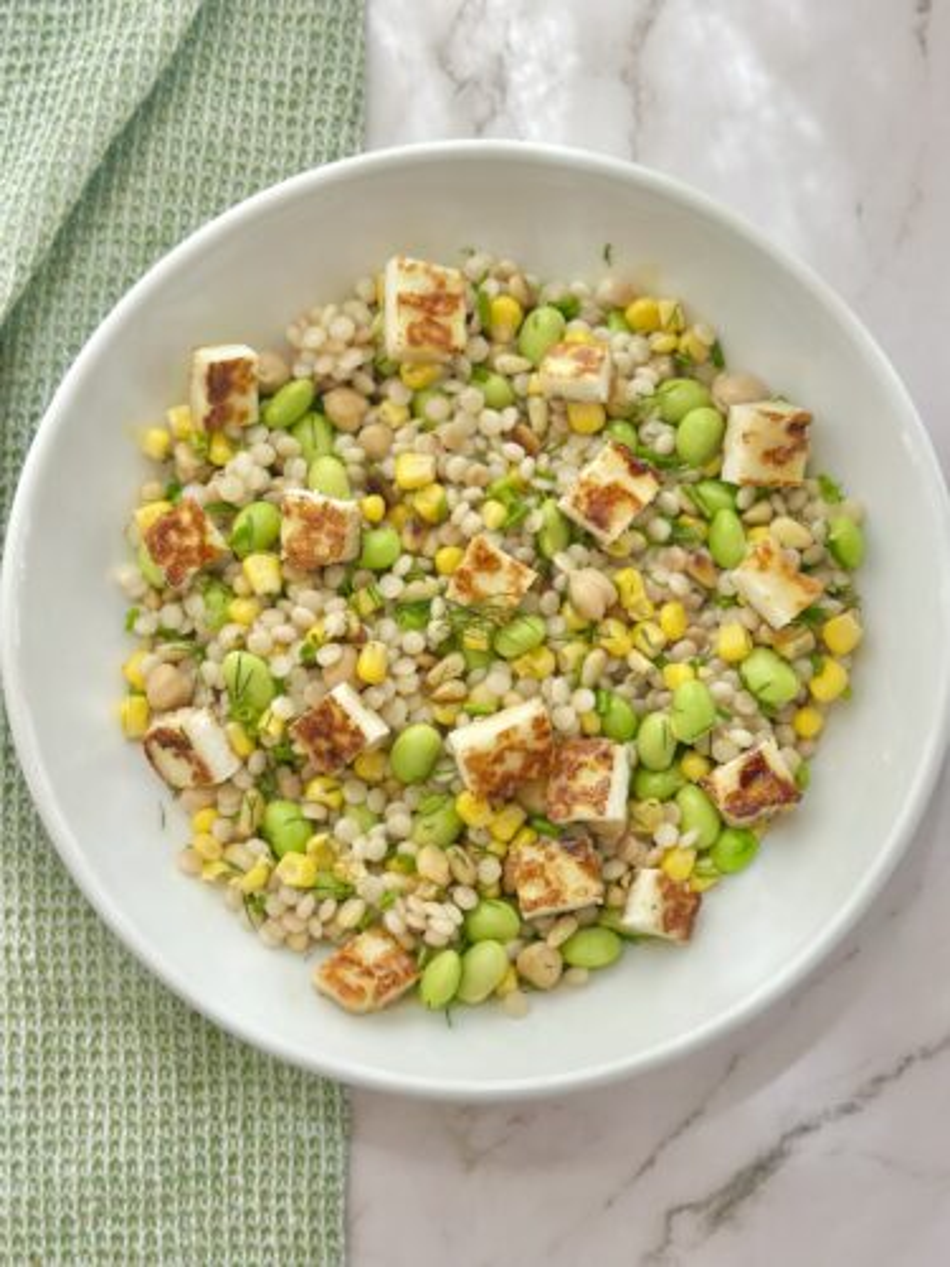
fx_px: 1756
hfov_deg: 30.3
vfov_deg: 39.7
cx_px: 475
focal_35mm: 48
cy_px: 634
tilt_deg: -86.9
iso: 80
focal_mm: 6.86
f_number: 1.78
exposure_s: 1/1171
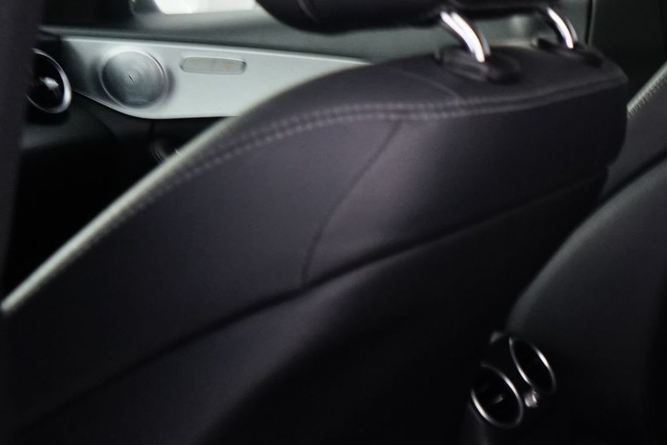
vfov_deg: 18.1
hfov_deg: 21.8
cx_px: 1039
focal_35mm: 75
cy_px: 295
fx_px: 1389
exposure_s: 1/10
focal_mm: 24
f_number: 4.5
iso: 1600
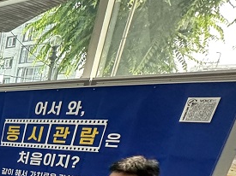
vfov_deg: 23.9
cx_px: -159
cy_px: 248
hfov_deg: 24.1
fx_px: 348
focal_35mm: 51
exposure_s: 1/120
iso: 200
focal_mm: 2.22
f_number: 2.2
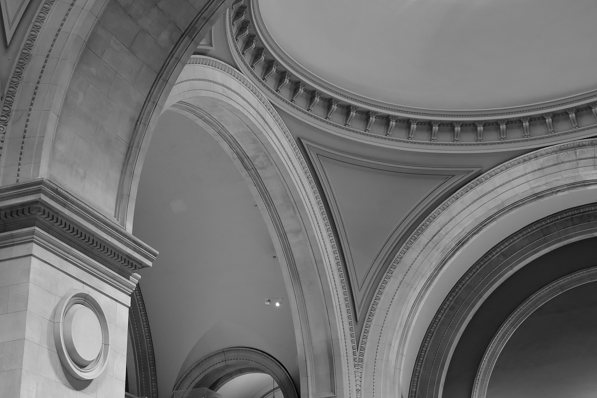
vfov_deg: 20.6
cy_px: 199
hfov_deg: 30.5
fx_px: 1094
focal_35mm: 66
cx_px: 298
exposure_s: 1/30
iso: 800
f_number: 4
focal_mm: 44
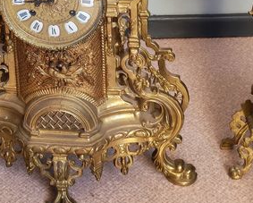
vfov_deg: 15.7
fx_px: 697
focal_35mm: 93
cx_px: 29
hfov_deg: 20.2
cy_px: -64
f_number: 1.9
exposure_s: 1/50
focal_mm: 6.12
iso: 1600
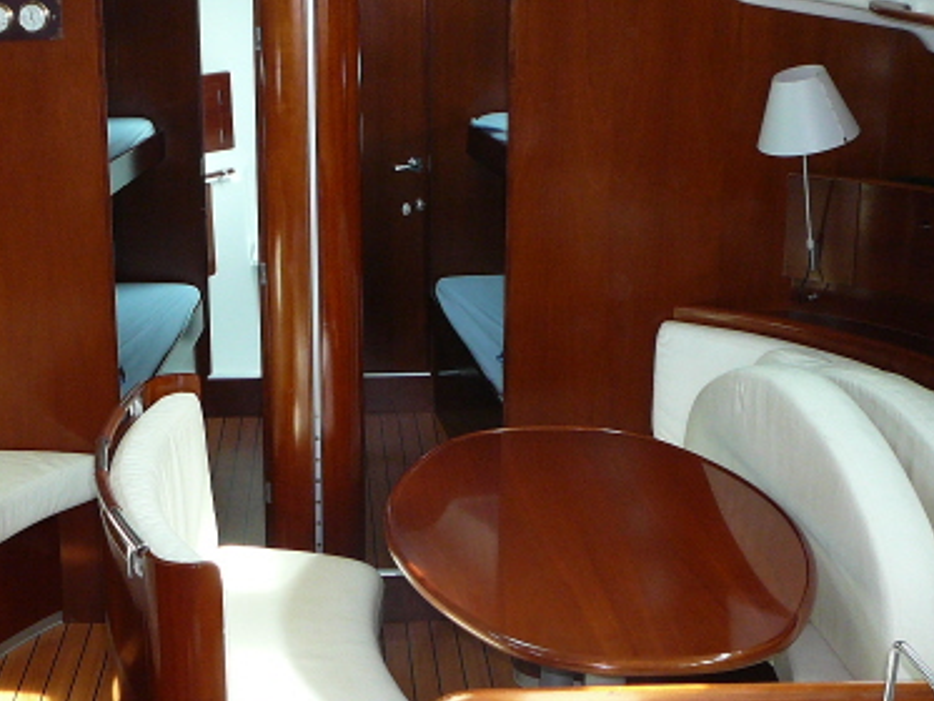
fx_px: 1619
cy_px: 398
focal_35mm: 60
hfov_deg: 31.8
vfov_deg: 24.4
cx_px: 268
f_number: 2.8
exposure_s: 1/30
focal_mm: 5.2
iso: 160
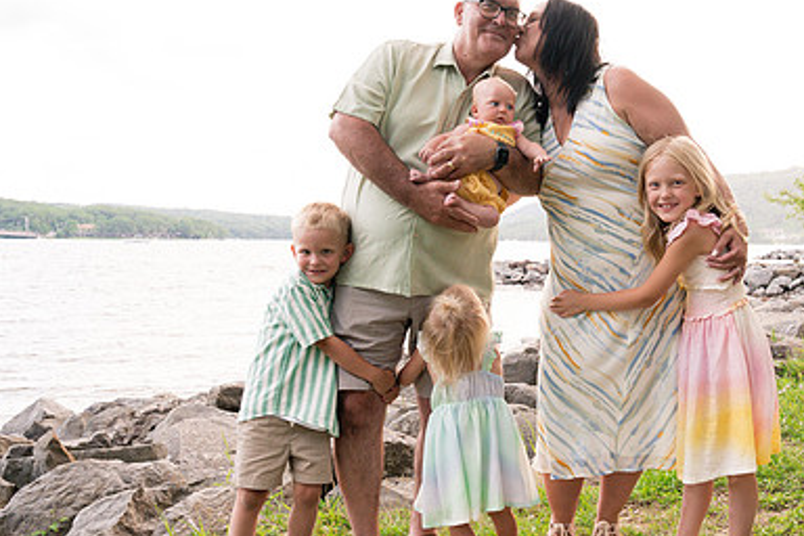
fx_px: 849
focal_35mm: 38
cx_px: 515
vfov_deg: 34.9
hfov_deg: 50.1
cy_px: 319
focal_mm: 24
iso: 800
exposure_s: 1/200
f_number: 5.6
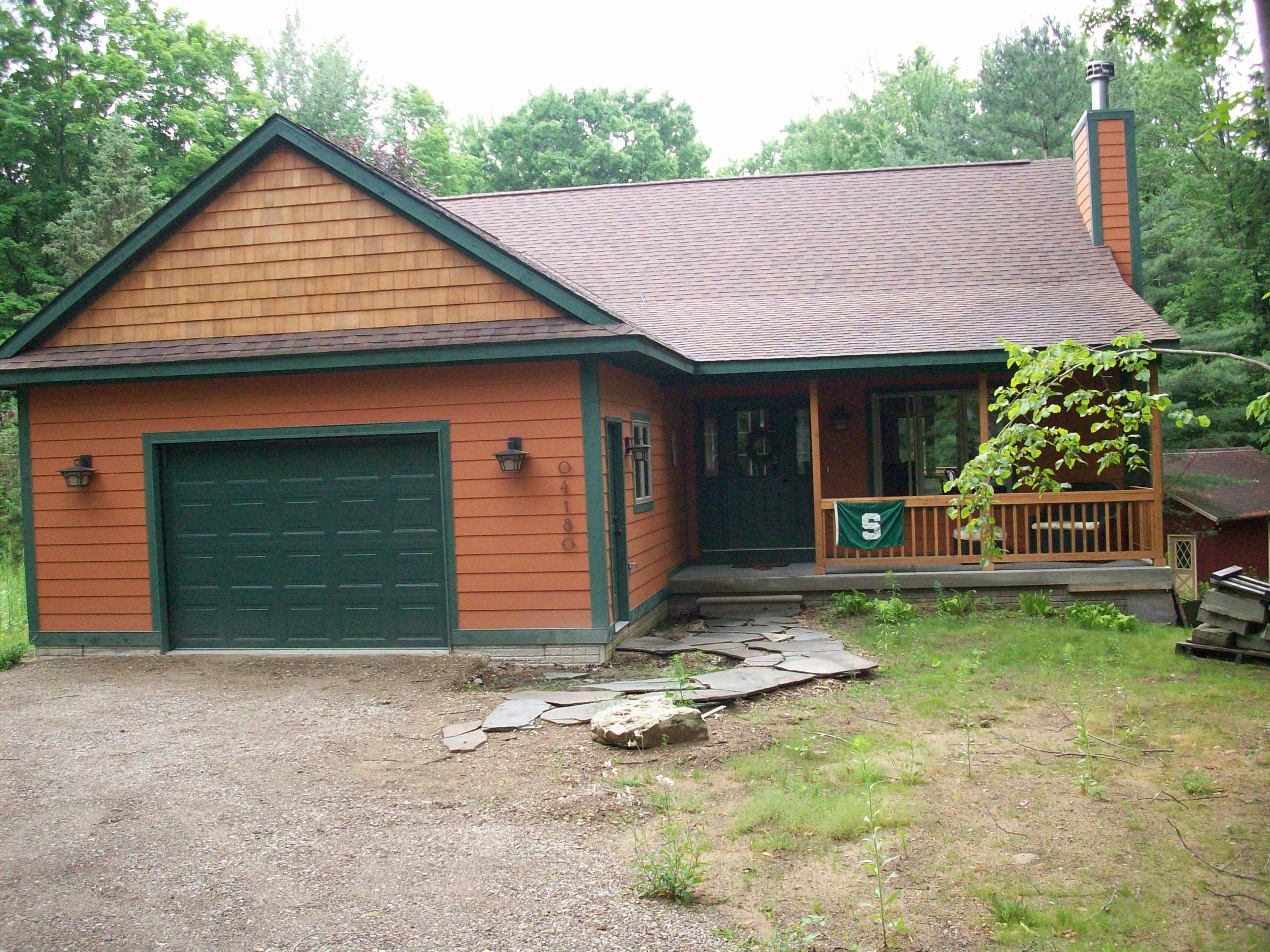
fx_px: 1357
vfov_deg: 38.7
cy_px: 476
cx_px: 635
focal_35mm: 37
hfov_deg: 50.1
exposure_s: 1/135
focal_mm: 6.2
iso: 200
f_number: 2.8
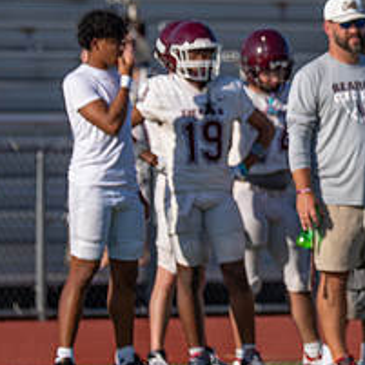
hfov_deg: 2.1
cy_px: 117
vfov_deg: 2.1
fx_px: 10068
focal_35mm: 844
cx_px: 470
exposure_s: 1/3200
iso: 160
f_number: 2.8
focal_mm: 200
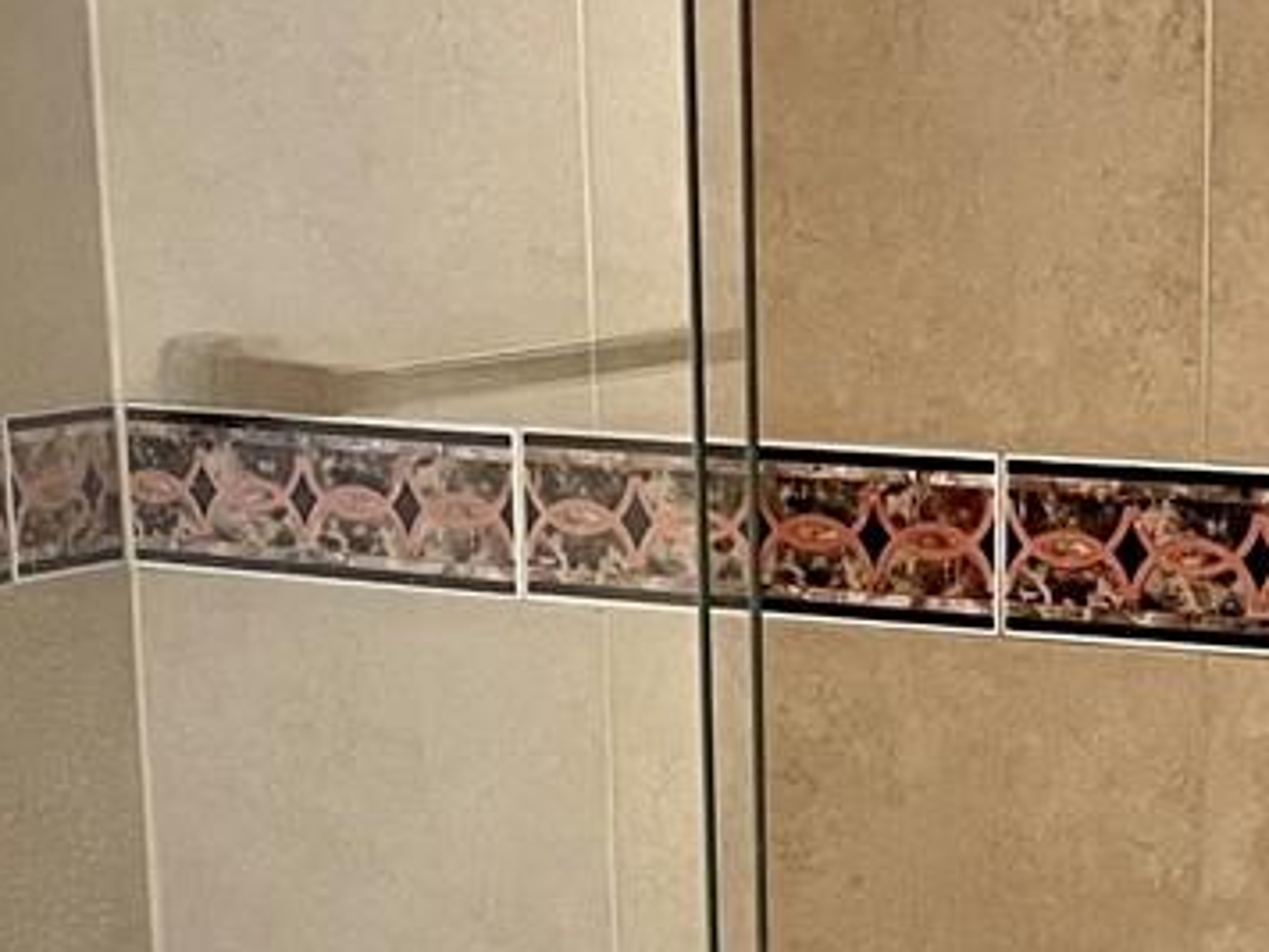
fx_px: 4289
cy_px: 1298
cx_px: 1012
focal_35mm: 117
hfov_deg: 16.7
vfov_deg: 12.2
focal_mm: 5.7
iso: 125
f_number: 1.5
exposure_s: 1/60
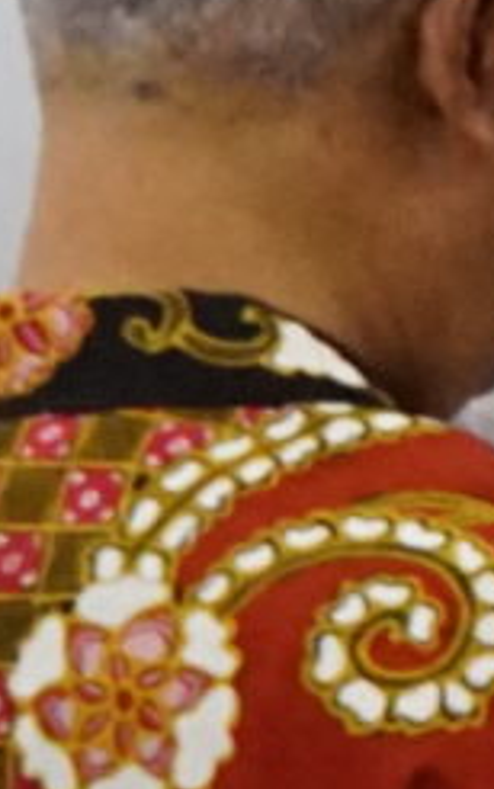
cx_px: 2133
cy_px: 72
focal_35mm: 297
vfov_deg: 7.0
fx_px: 6390
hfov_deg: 4.1
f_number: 5.6
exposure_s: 1/100
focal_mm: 28
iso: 5000
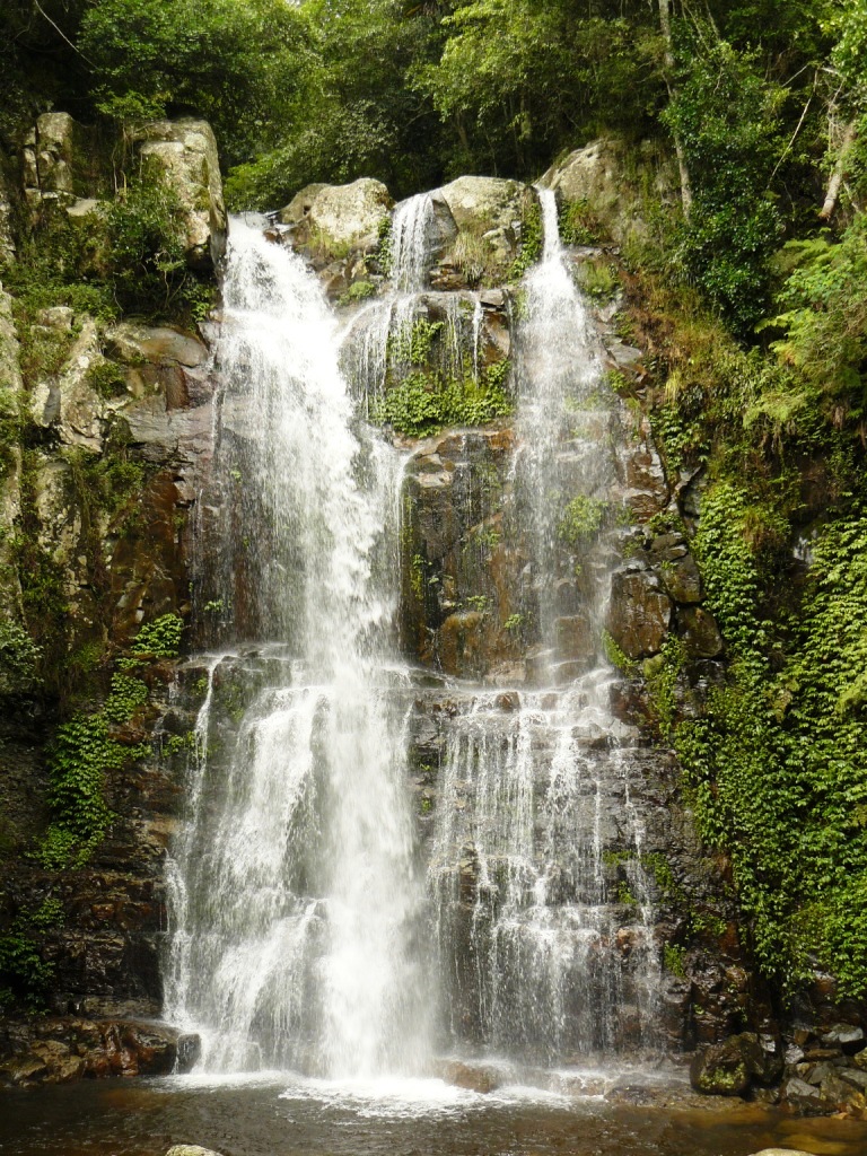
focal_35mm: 43
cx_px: 434
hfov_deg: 33.6
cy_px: 578
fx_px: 1436
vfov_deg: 43.9
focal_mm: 7.1
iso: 100
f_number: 2.8
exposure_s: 1/100
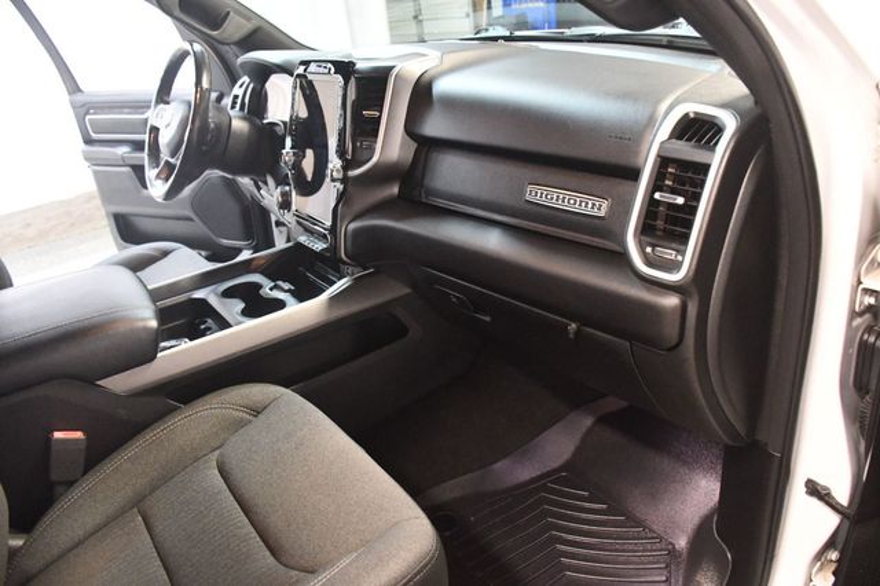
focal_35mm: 27
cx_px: 440
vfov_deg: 47.9
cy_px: 293
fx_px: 660
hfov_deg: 67.4
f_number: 3.5
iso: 8000
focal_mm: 18
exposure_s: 1/60
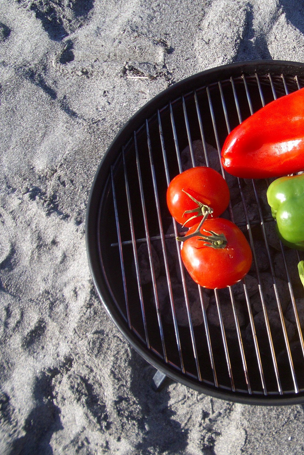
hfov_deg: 26.5
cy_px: 227
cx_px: 282
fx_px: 621
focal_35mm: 49
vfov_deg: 40.3
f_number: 2.6
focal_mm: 5.8
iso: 50
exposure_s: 1/500
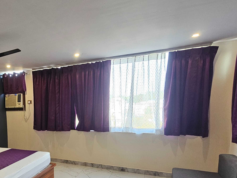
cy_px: 130
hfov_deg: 58.1
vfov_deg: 51.2
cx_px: 26
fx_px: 178
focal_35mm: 26
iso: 320
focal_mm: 2.2
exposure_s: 1/33.3
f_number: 2.2
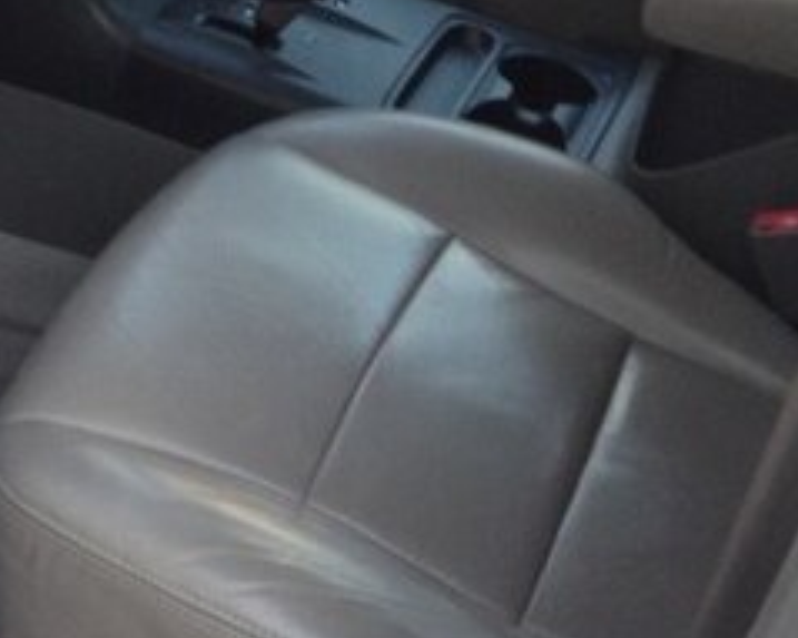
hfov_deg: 21.0
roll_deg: -2.0
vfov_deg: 16.7
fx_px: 2101
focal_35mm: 89
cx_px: 57
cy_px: -58
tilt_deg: -23.4
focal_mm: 4.12
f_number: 2.4
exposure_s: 1/120
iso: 80
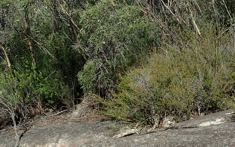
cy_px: 24
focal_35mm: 67
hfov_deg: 30.6
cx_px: 122
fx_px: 429
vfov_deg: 19.2
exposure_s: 1/125
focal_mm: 5.5
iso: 100
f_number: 9
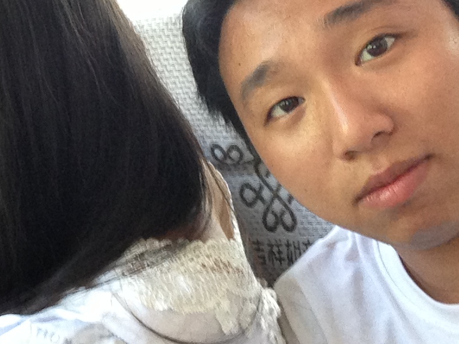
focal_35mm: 58
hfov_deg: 32.9
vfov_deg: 25.1
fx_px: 769
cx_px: 144
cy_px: 105
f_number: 2.4
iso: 160
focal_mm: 2.18
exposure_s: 1/30
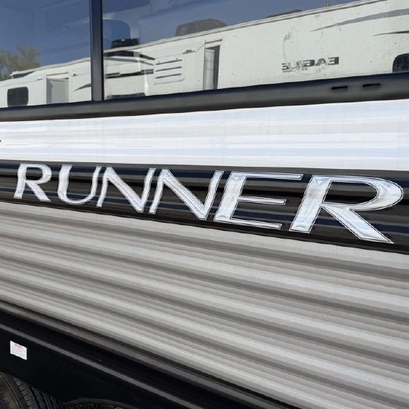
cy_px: 200
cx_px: 116
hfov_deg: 50.9
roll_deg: +0.7
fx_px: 414
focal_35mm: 31
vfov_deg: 52.5
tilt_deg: -9.0
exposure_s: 1/2000
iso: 80
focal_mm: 6.76
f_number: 1.78
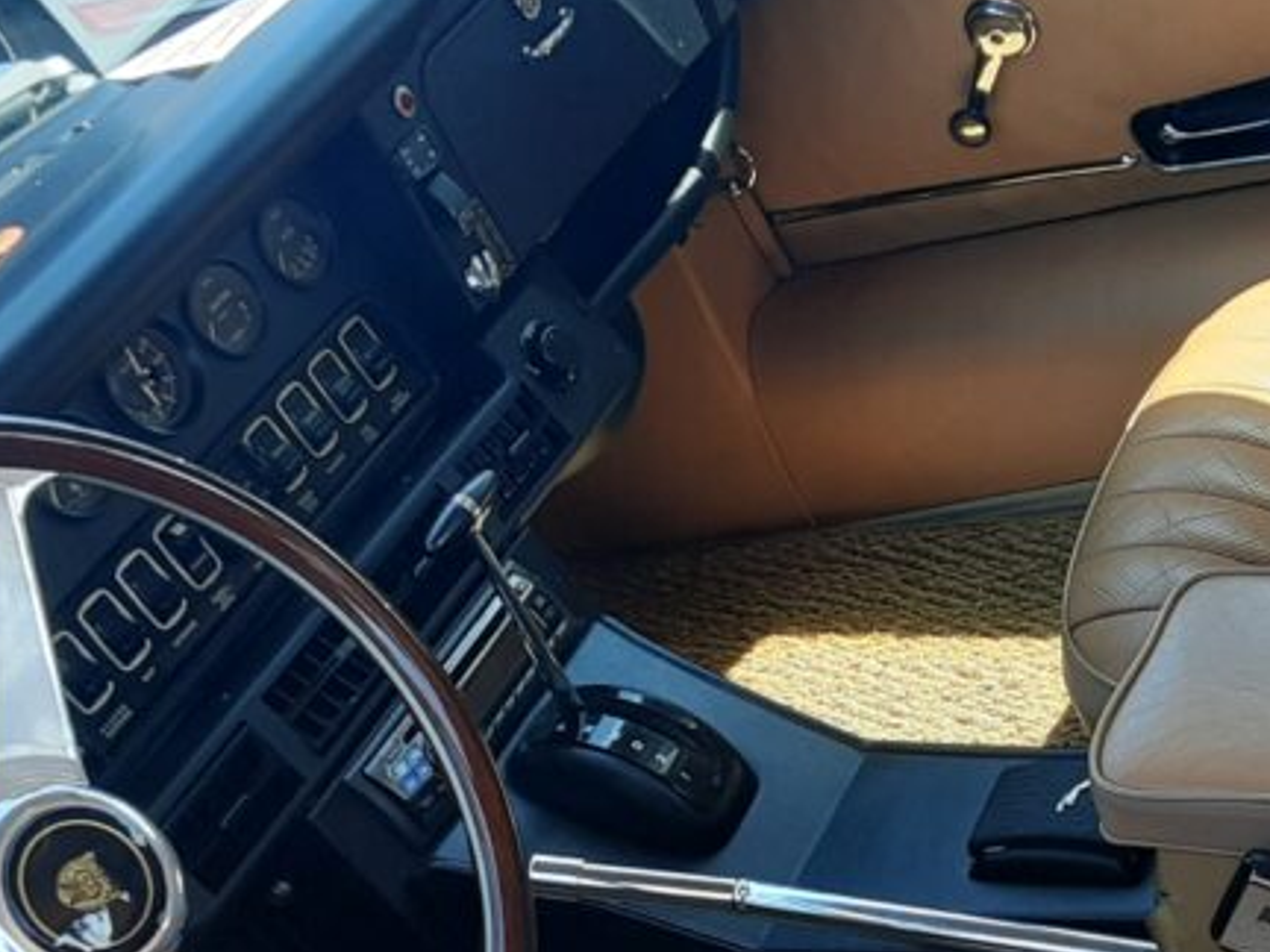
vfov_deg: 22.7
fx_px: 2348
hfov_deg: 30.0
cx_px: 858
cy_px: 729
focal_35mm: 64
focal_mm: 2.91
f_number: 1.9
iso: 40
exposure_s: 1/163
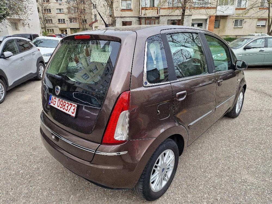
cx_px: 136
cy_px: 102
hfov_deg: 73.9
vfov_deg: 58.9
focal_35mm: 23
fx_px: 181
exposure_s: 1/213
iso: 50
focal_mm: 6.4
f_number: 1.8
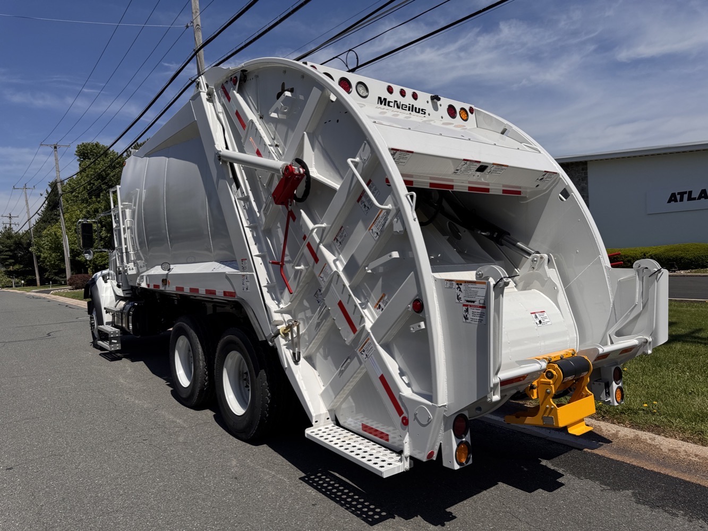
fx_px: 491
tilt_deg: -5.8
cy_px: 266
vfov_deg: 56.8
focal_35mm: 24
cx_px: 354
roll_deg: -1.6
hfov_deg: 71.6
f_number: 1.78
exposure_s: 1/10417
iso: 80
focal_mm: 6.76
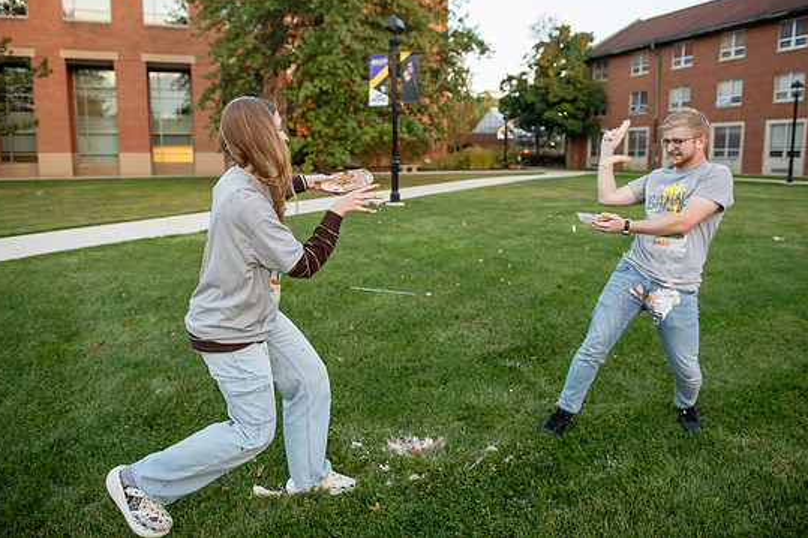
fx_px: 628
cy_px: 250
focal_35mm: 28
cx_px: 415
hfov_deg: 65.5
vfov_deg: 46.3
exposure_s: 1/320
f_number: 3.2
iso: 800
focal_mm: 26
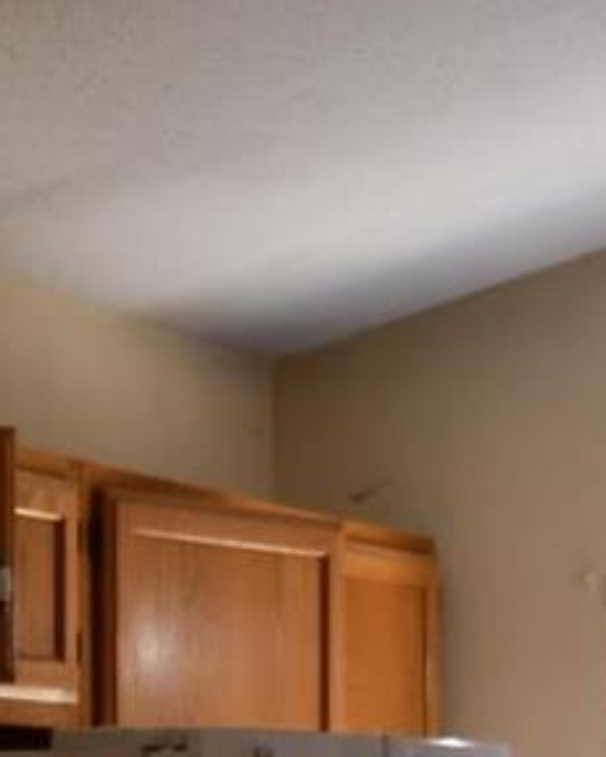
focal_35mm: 141
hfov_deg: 10.8
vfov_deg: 13.4
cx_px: 748
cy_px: 815
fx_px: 3158
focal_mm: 18
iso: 400
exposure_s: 1/40
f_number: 3.5
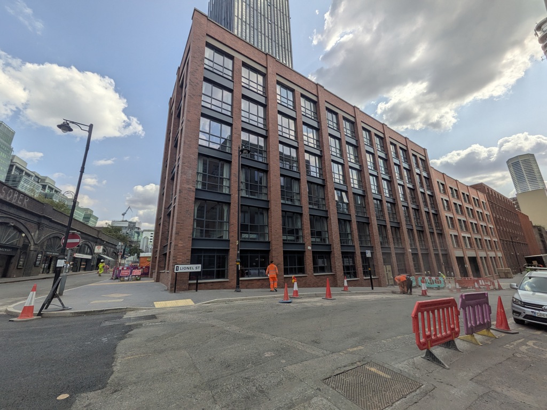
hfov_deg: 102.1
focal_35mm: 14
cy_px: 205
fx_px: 221
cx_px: 274
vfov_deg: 85.7
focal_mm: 1.85
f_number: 2.2
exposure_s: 1/3436
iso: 47
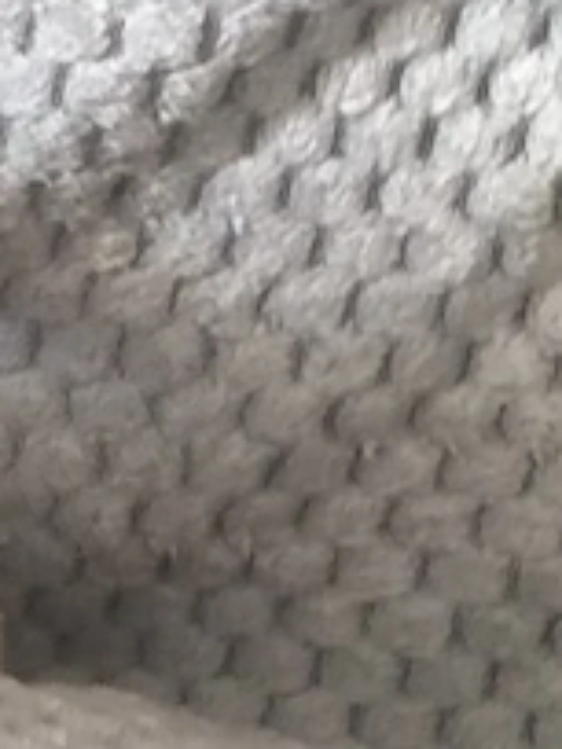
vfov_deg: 14.4
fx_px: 2966
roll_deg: -3.1
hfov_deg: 9.2
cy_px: 470
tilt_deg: -23.7
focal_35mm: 137
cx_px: -992
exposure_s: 1/24
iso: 40
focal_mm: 4
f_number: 1.8
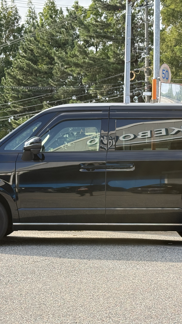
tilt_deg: +1.6
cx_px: 96
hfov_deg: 17.2
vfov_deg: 30.2
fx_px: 601
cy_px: 162
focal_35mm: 70
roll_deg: -0.1
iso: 64
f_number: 1.78
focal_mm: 6.76
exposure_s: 1/1041
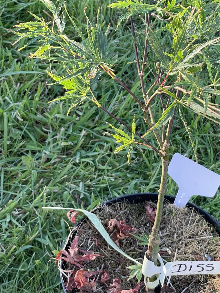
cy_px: 104
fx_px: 754
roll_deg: -3.9
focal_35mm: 89
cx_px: 174
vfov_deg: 21.9
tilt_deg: -44.6
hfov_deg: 16.5
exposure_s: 1/99
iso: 40
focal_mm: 6
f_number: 2
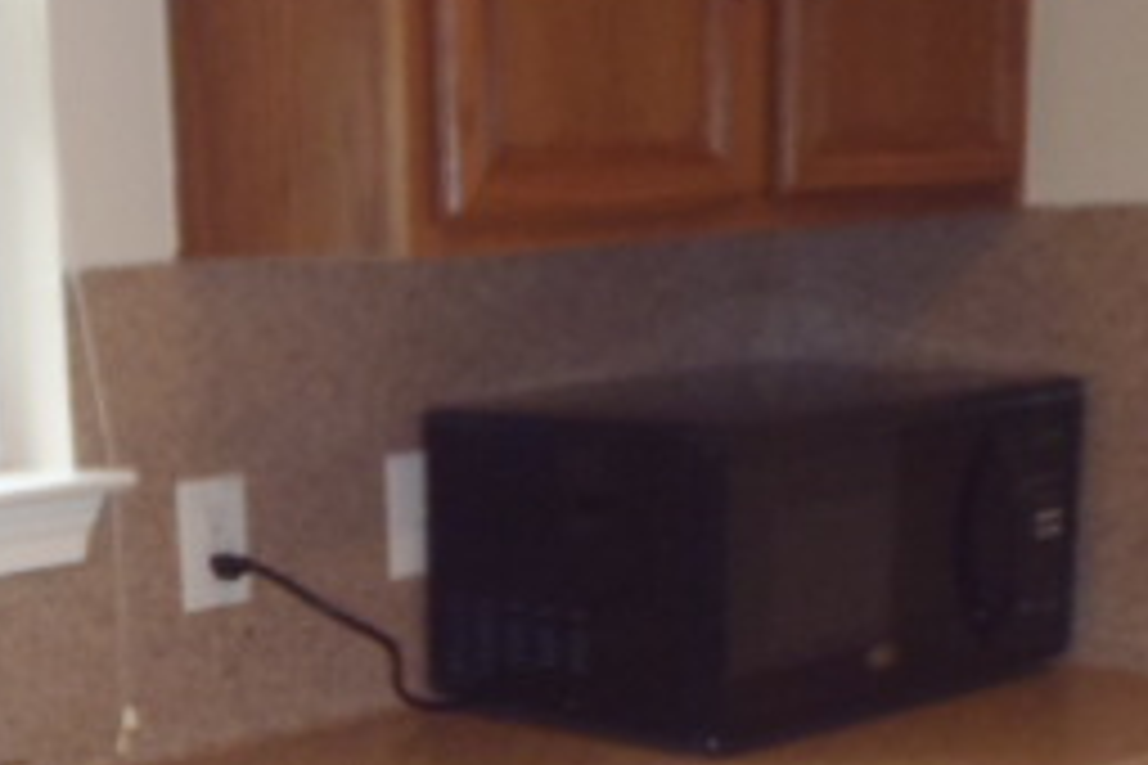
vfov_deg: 17.9
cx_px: 14
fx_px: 2328
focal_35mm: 73
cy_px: 868
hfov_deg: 26.3
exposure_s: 1/30
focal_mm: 5
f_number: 3.9
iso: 250
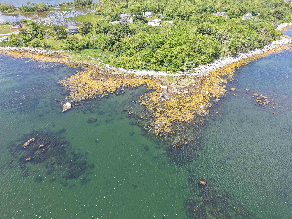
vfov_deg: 56.8
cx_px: 146
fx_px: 202
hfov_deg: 71.6
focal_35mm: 24
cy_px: 110
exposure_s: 1/725
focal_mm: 8.67
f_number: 1.8
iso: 100
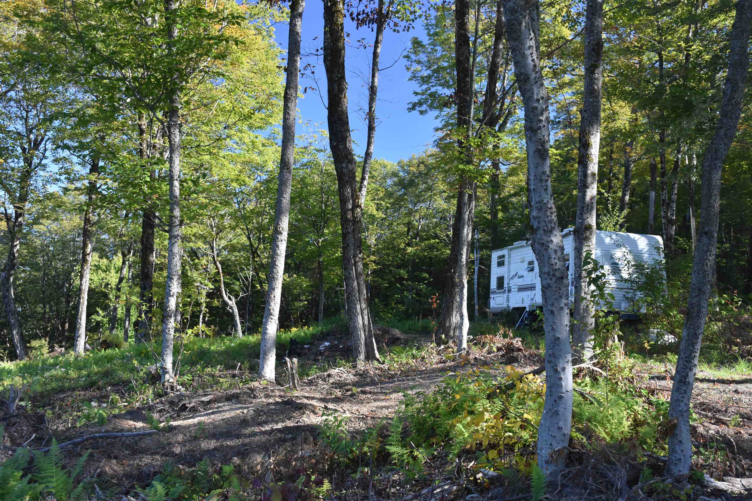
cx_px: 376
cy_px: 250
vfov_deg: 33.0
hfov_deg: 47.9
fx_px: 846
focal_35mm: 40
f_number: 7.1
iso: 800
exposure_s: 1/200
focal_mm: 27
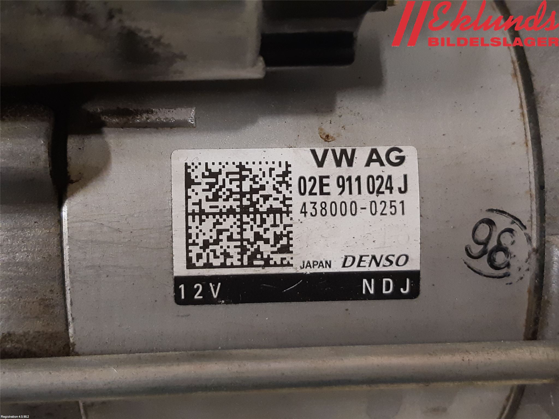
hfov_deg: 67.3
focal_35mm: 26
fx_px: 420
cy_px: 210
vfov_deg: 53.1
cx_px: 280
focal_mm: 3.93
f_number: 1.7
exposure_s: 1/50
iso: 250
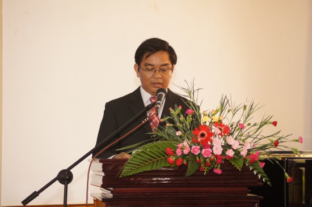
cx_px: 156
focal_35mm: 105
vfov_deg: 13.0
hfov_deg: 19.5
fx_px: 909
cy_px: 104
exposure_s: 1/100
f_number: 4
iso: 400
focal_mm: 70
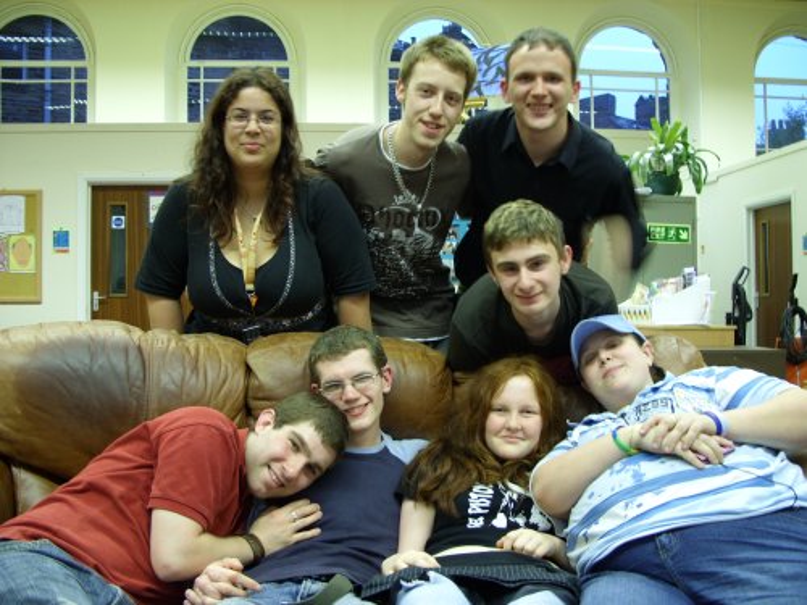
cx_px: 404
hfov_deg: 49.0
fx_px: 886
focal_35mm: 38
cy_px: 302
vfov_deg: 37.7
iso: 50
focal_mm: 7.8
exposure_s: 1/6
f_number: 2.8
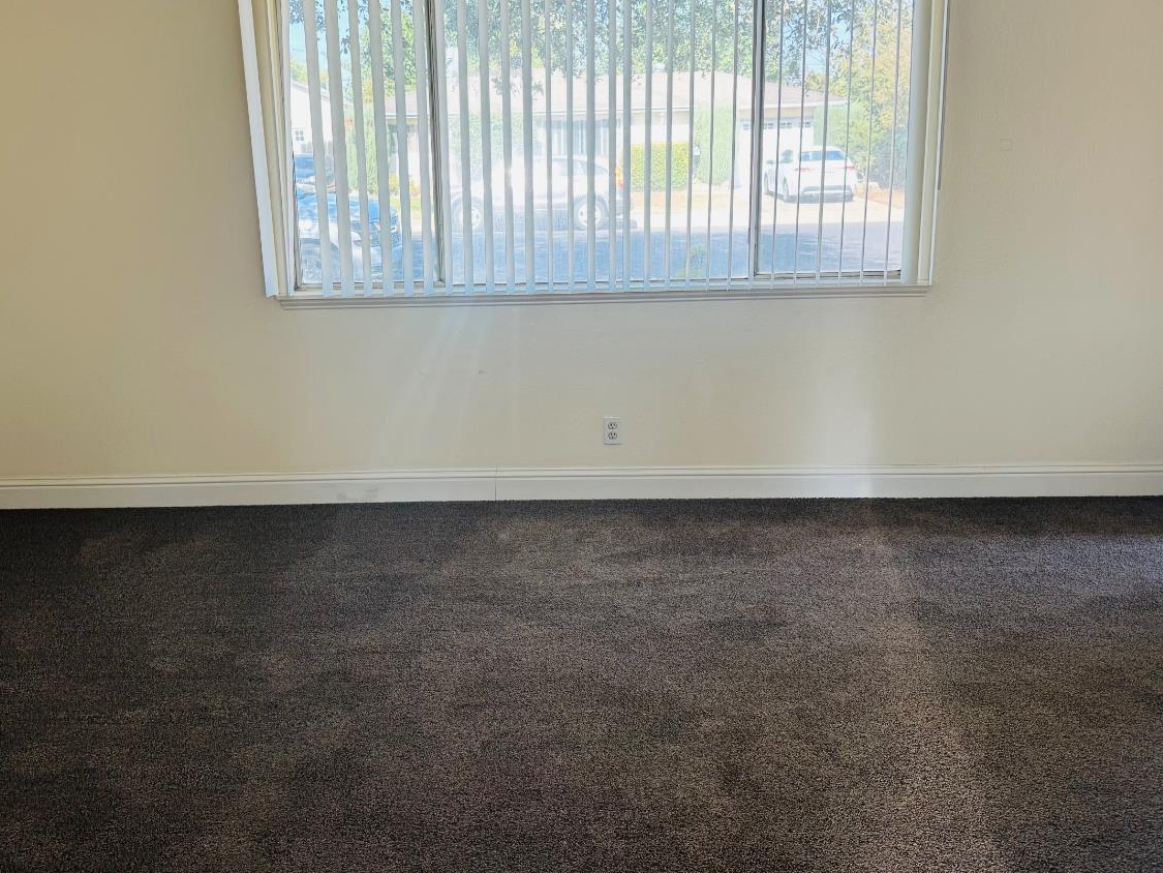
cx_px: 534
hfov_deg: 56.7
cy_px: 352
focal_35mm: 32
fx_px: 1075
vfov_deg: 44.0
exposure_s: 1/143
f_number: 1.78
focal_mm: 6.76
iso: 64
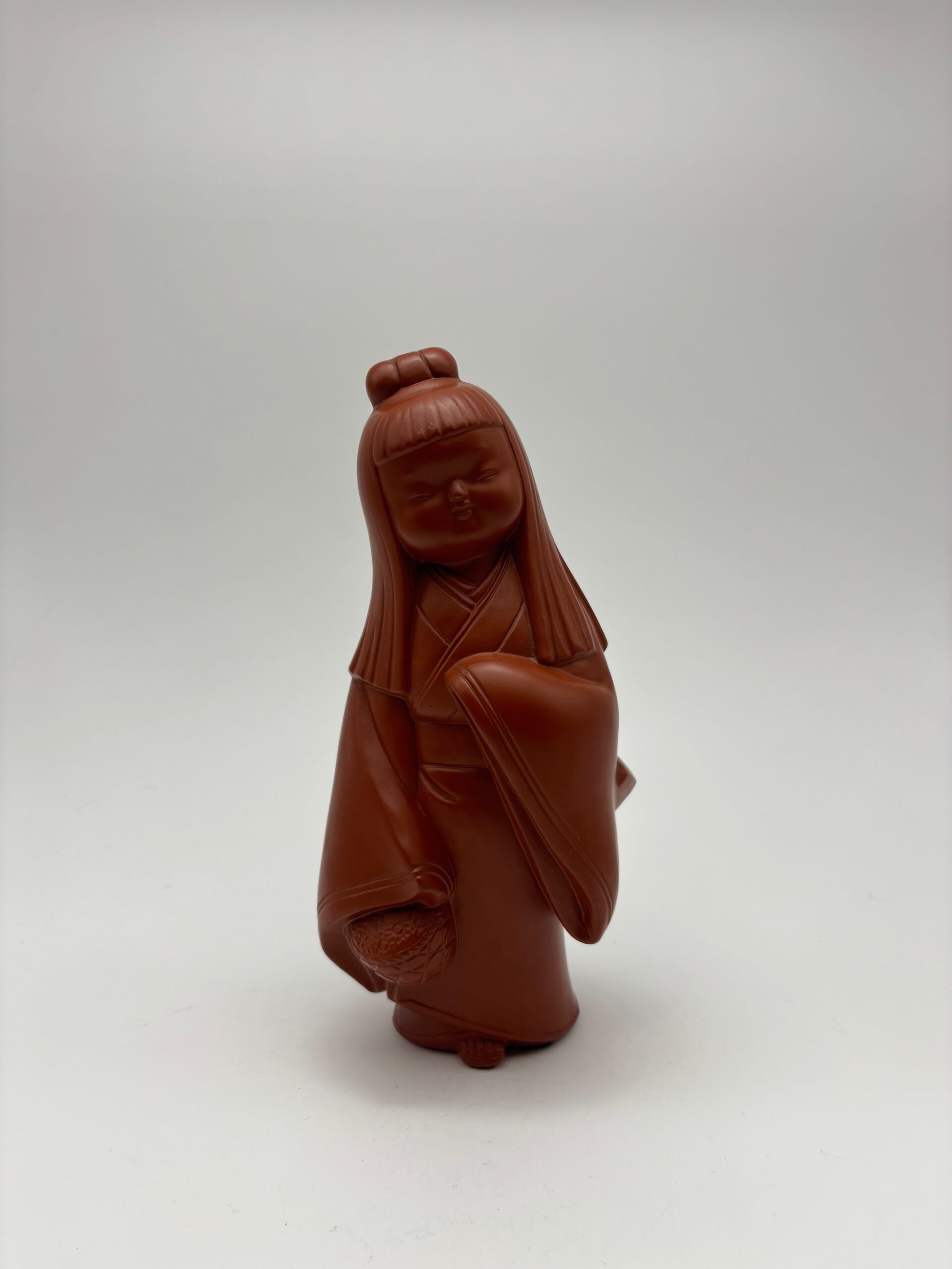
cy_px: 634
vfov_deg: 67.3
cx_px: 476
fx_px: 953
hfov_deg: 53.1
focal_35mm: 26
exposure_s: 1/213
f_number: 1.6
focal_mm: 5.96
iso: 40
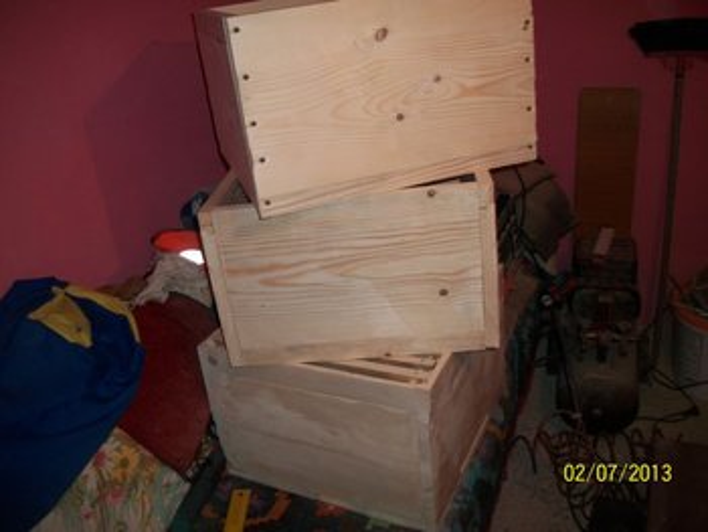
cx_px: 354
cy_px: 266
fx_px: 655
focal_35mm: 32
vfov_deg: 44.2
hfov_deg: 56.8
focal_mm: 5.7
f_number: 2.9
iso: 80
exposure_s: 1/30
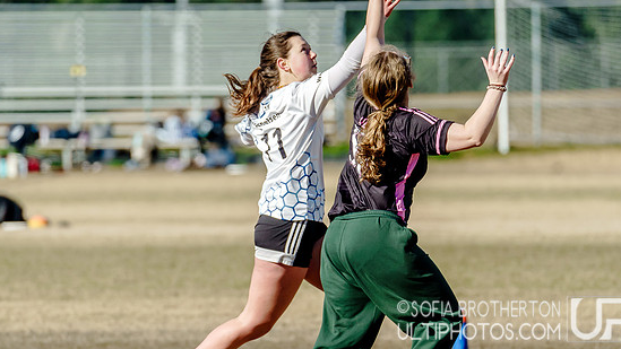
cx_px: 324
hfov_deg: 3.9
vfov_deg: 2.2
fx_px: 9074
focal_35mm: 551
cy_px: 144
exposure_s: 1/1250
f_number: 5.6
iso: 250
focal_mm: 332
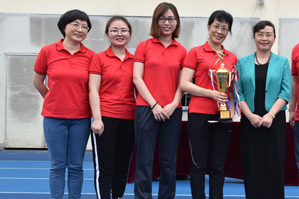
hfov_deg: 28.2
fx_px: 573
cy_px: 112
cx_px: 266
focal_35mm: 69
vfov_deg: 19.8
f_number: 6.3
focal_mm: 35
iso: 400
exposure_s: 1/160
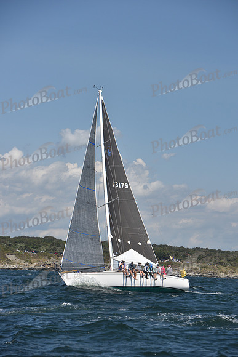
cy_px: 178
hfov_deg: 11.2
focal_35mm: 122
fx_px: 1209
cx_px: 119
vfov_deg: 16.8
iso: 250
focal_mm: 122
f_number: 6.3
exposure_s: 1/1000
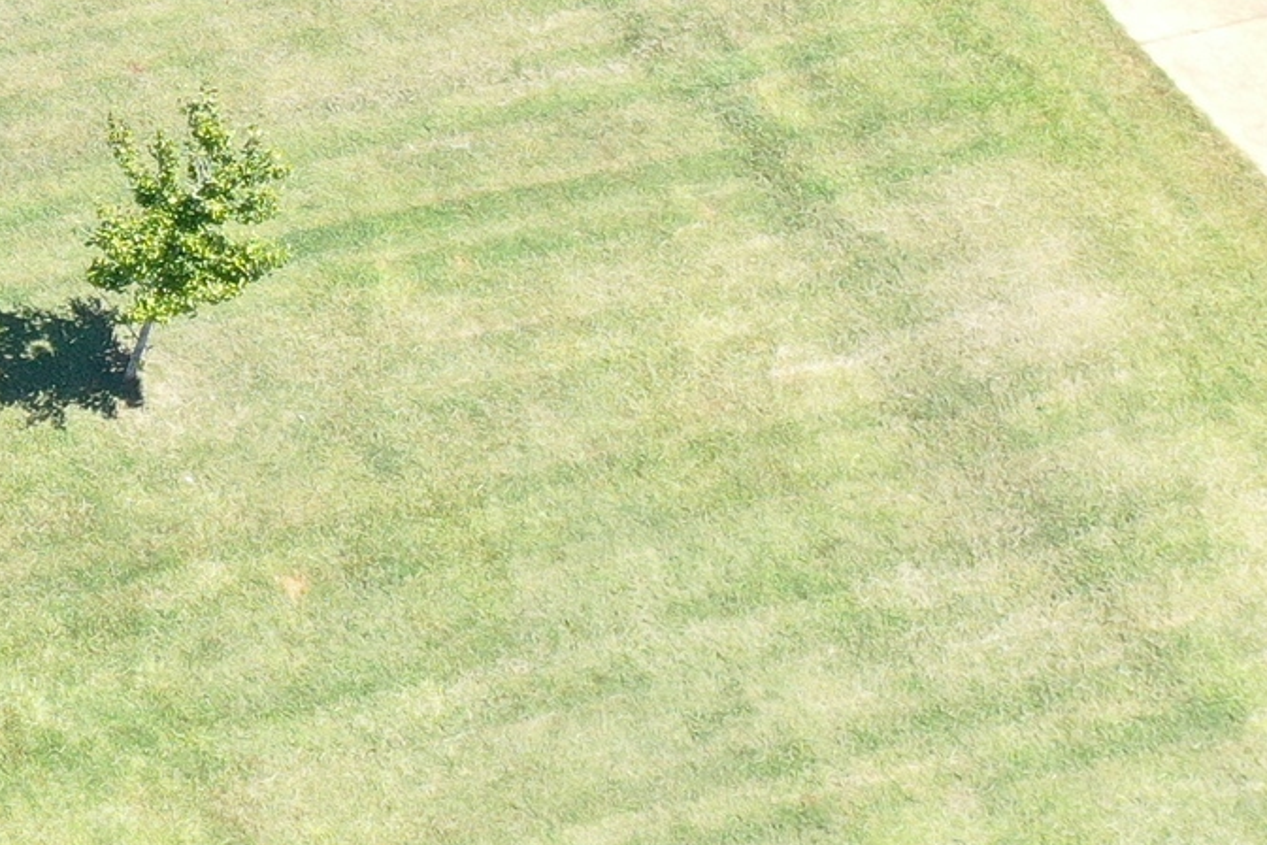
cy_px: -398
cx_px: -1037
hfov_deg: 14.1
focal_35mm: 128
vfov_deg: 10.4
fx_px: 4505
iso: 100
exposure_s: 1/200
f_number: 4.5
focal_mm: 10.26
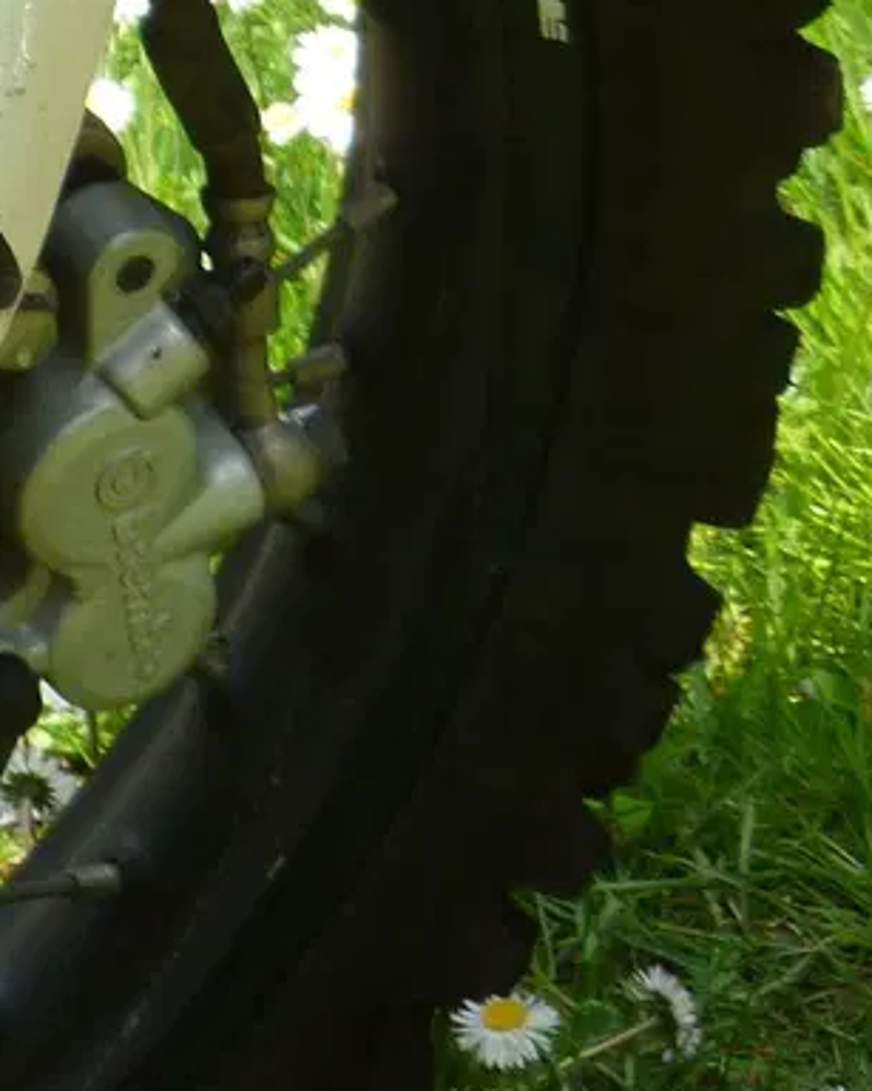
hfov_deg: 12.0
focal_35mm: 122
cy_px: -756
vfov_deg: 14.3
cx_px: -508
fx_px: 3937
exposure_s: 1/200
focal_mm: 5.4
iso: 100
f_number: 3.4
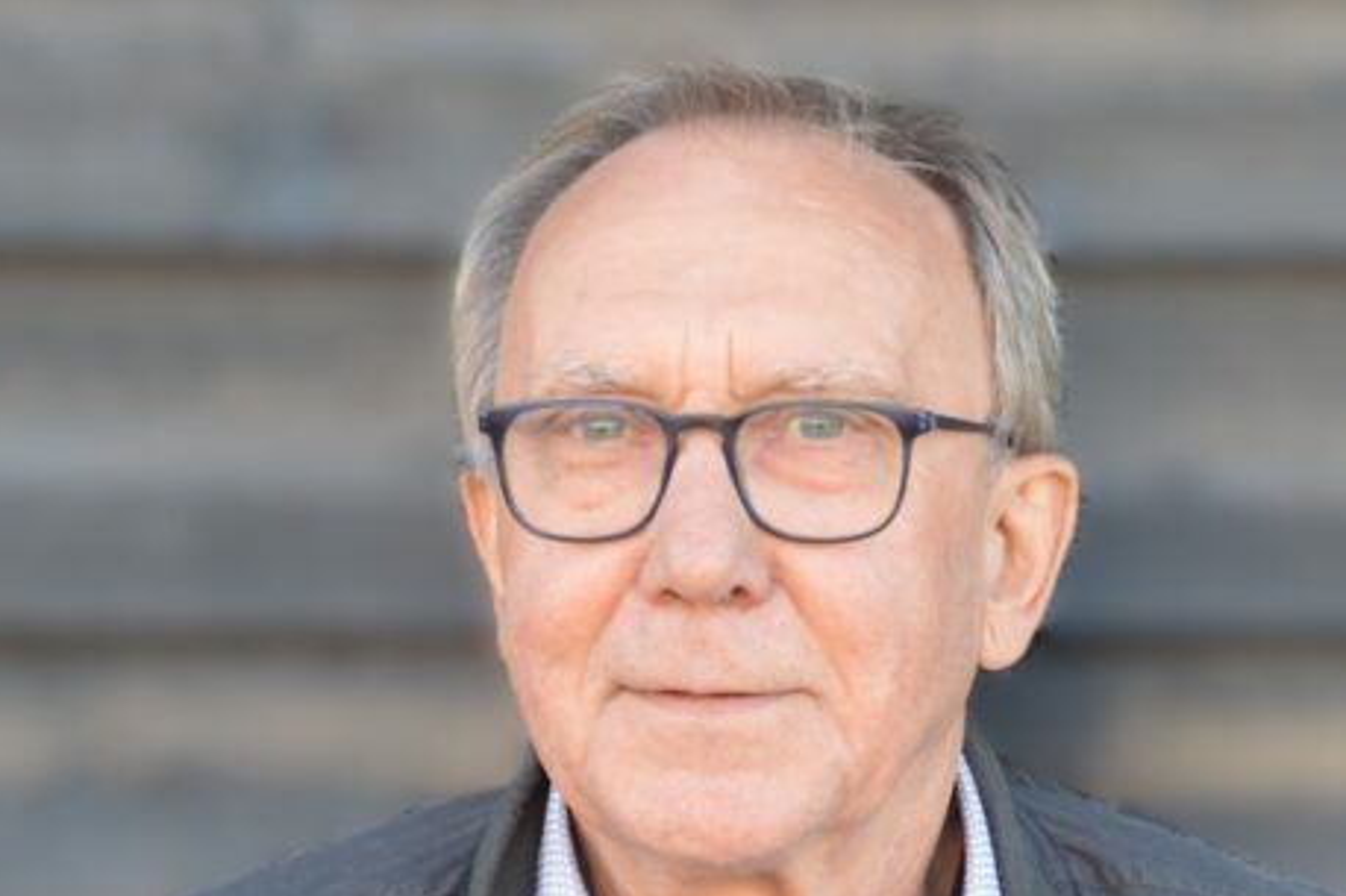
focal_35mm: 114
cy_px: 649
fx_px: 4261
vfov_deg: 12.0
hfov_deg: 17.9
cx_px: 764
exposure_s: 1/80
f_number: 5
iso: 400
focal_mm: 50
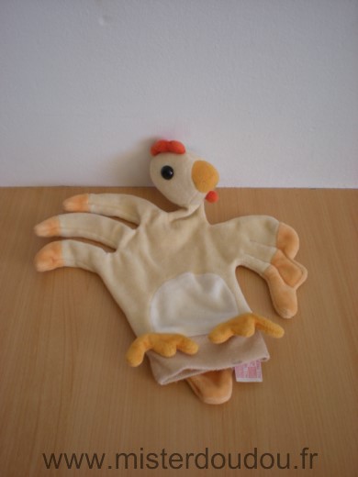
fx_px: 524
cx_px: 179
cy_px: 238
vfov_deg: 49.0
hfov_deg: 37.7
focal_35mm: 38
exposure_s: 1/61.3
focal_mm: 6.3
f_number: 3.1
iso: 123
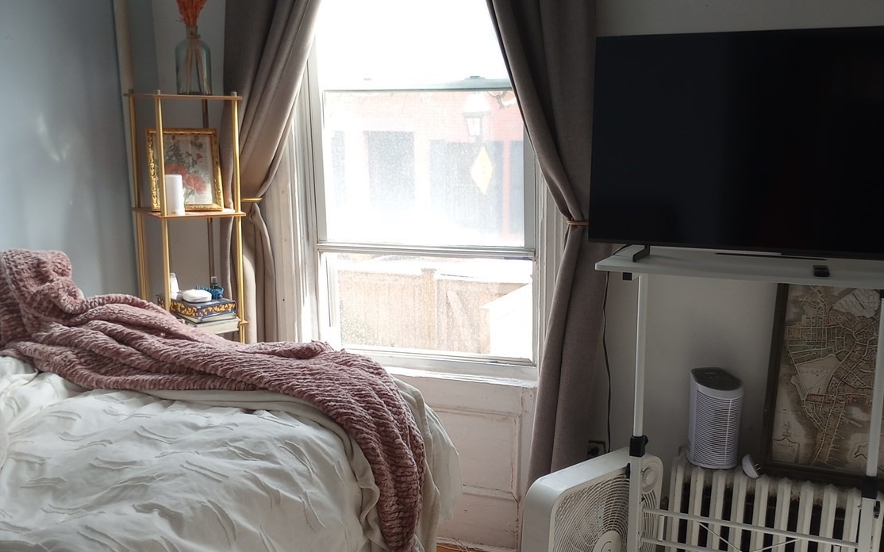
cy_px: 352
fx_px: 988
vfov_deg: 31.1
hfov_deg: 48.2
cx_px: 434
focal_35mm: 41
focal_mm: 4.27
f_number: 1.8
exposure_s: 1/60
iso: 451
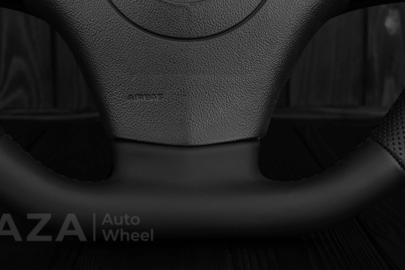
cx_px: 190
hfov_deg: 34.2
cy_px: 128
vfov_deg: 23.2
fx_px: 659
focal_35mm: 59
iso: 500
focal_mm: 35
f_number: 6.3
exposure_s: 1/125
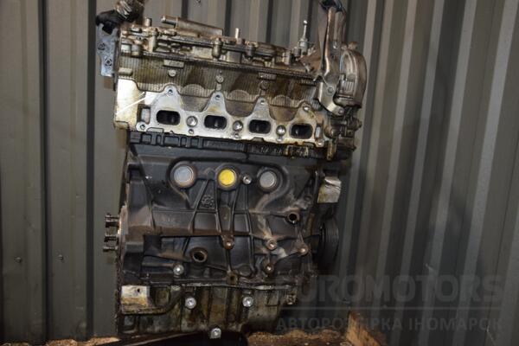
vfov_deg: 40.0
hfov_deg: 57.2
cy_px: 173
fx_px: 476
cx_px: 260
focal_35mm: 33
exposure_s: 1/60
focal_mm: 22
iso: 800
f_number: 5
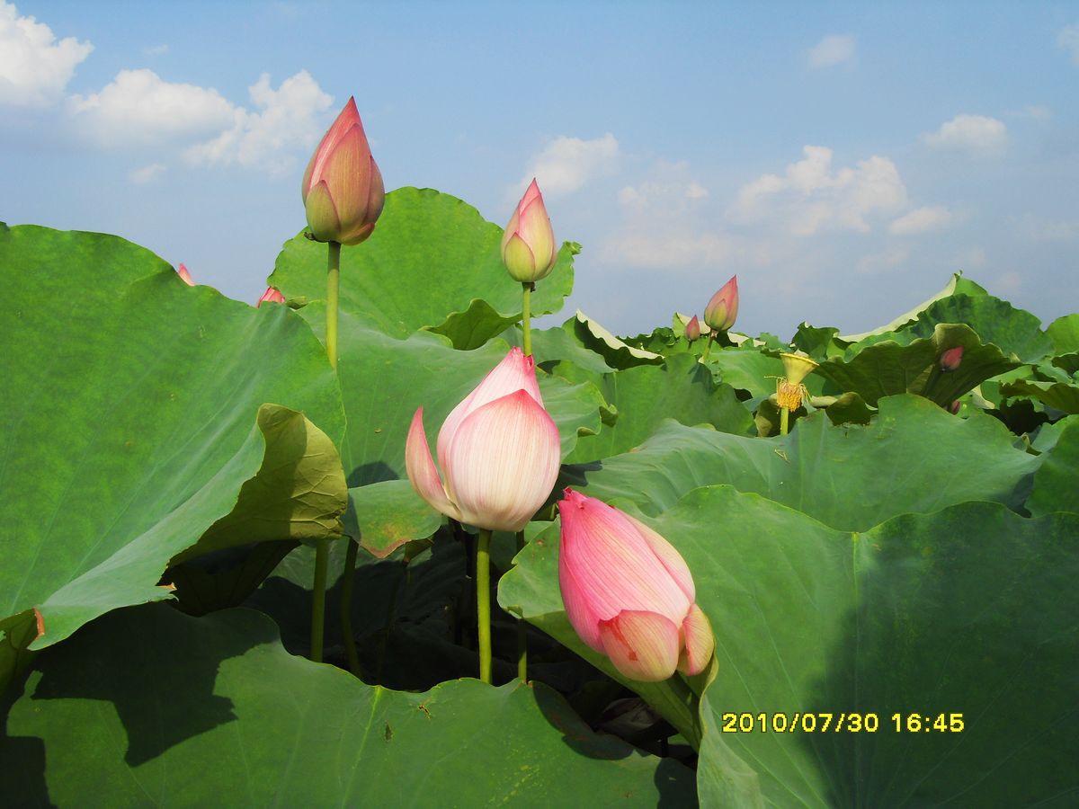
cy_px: 404
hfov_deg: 47.9
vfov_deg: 36.8
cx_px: 540
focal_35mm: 39
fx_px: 1216
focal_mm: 6.6
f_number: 6.2
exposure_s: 1/350
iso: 80
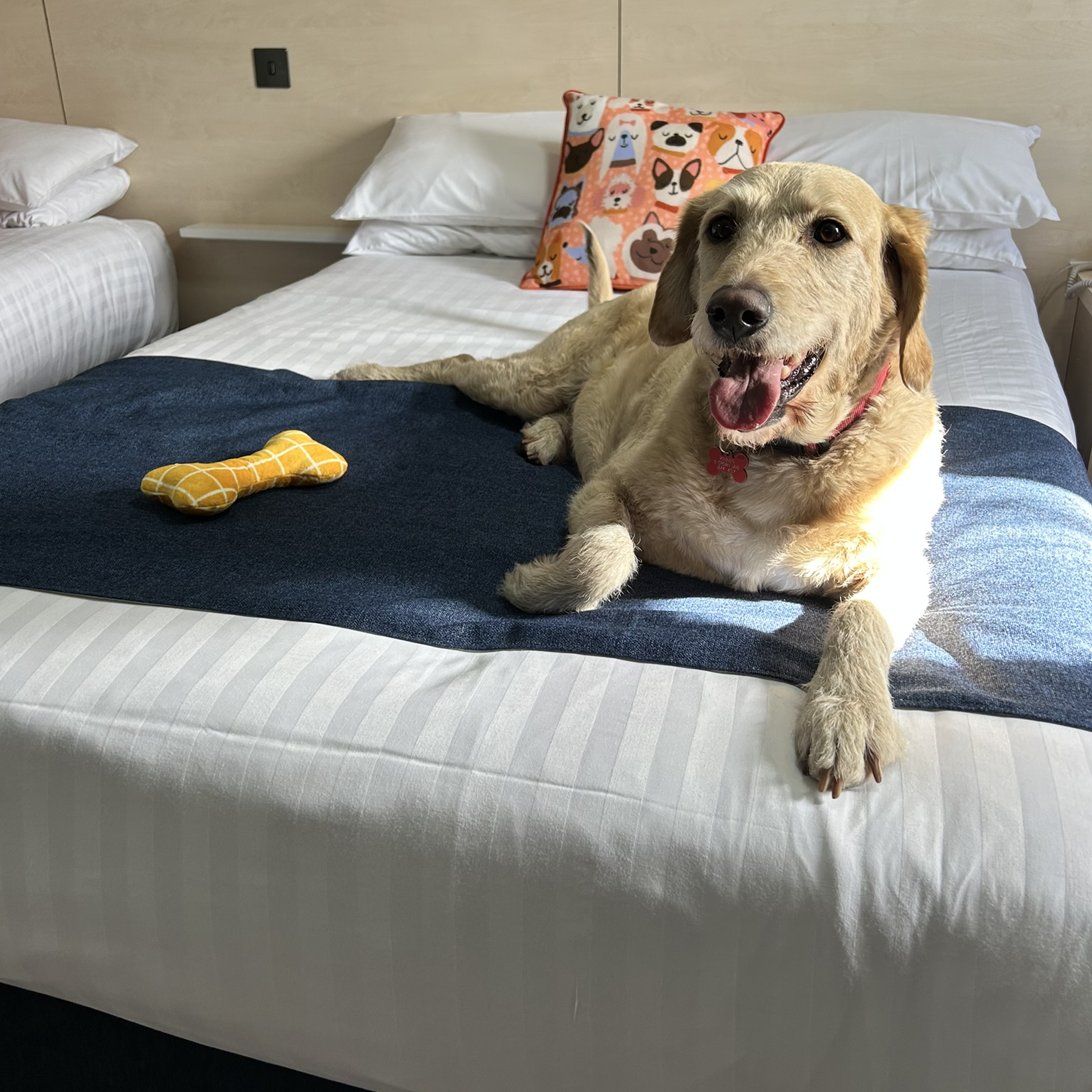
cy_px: 470
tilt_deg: -23.7
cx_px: 546
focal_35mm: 31
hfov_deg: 52.5
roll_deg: +2.2
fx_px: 1106
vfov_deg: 52.4
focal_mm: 5.7
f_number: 1.5
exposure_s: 1/100
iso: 40
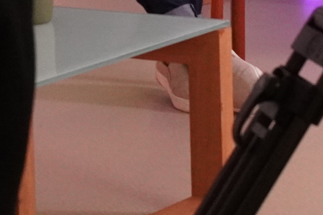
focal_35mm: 208
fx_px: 1862
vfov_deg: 6.5
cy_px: -103
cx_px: -47
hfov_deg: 9.8
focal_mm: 27
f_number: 6.3
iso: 3200
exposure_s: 1/50
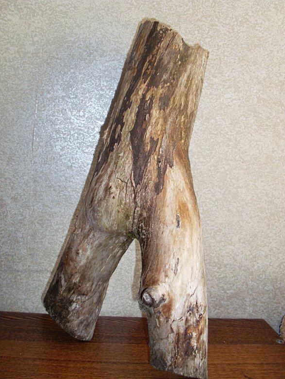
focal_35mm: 39
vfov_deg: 47.8
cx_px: 146
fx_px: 428
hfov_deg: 36.8
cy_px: 185
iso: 100
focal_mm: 6.3
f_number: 3
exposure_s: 1/45
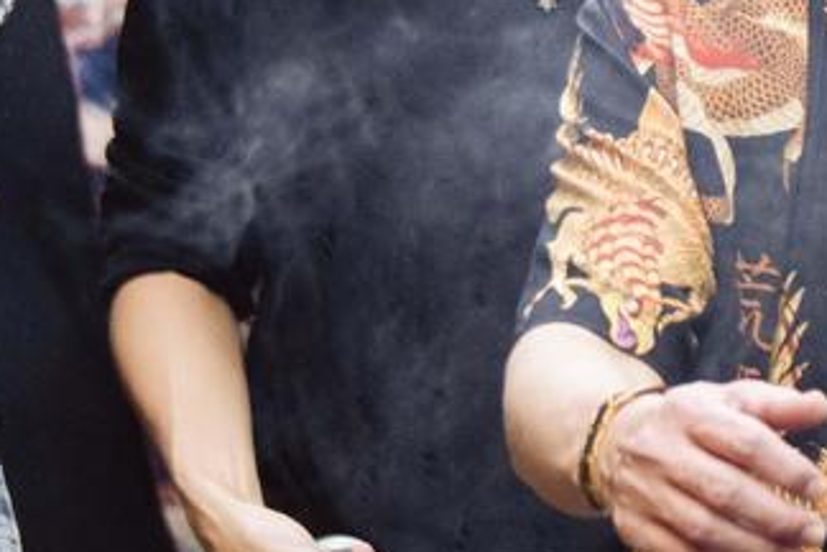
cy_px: -183
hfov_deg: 3.7
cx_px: 2129
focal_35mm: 549
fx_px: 12611
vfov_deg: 2.5
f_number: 2.8
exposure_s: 1/320
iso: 800
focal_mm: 89
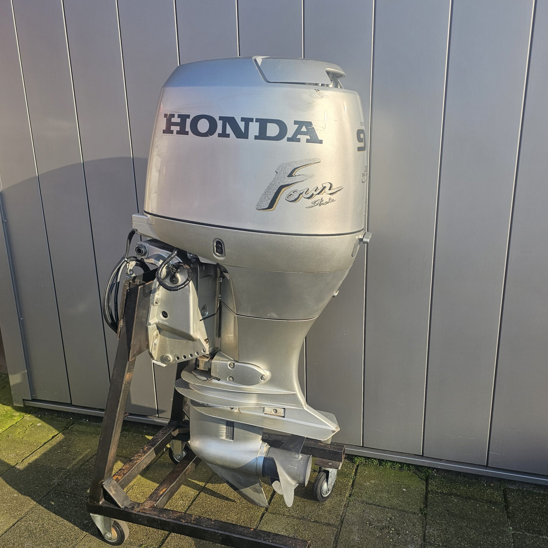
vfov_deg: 57.2
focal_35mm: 28
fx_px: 501
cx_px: 281
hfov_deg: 57.3
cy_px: 297
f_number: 1.7
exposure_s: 1/719
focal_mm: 6.3
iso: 20
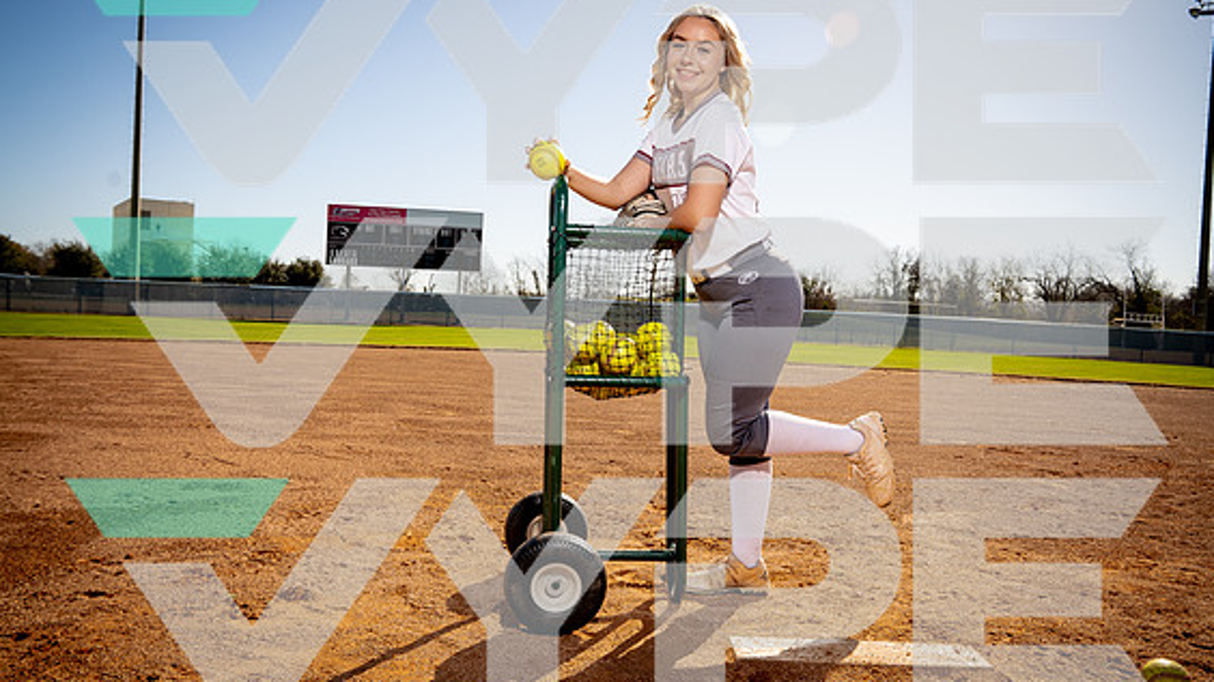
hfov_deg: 67.9
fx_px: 901
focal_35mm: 28
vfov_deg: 41.5
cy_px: 332
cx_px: 620
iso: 100
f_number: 7.1
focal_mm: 26
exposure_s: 1/250
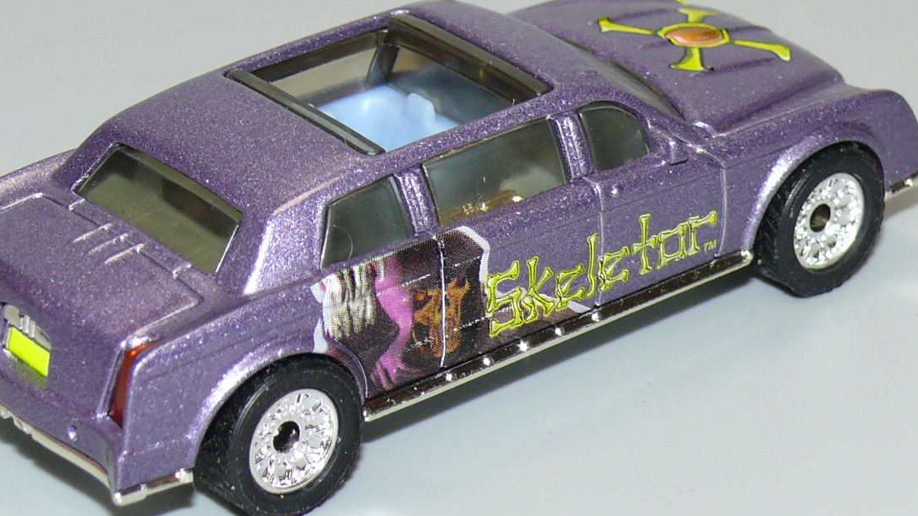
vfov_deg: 7.8
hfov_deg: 13.8
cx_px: 465
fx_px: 3797
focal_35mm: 156
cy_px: 206
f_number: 4
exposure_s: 1/30
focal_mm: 13.2
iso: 100
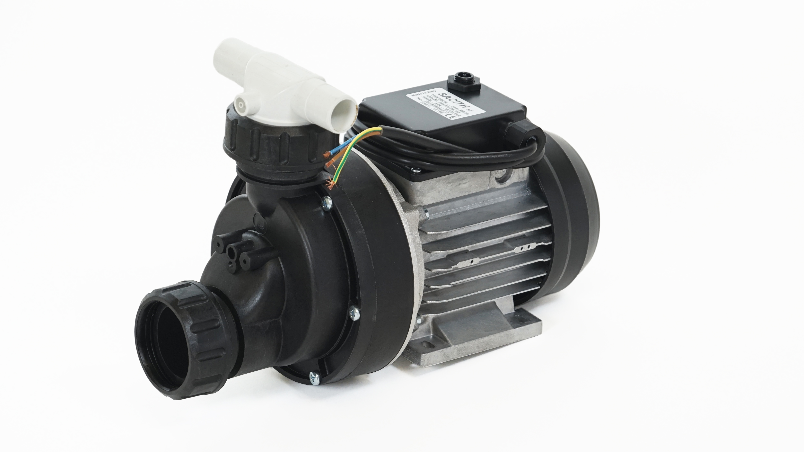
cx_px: 402
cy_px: 230
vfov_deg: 8.2
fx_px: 3155
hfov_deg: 14.5
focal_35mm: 148
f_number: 6.3
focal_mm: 94
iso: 640
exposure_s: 1/60
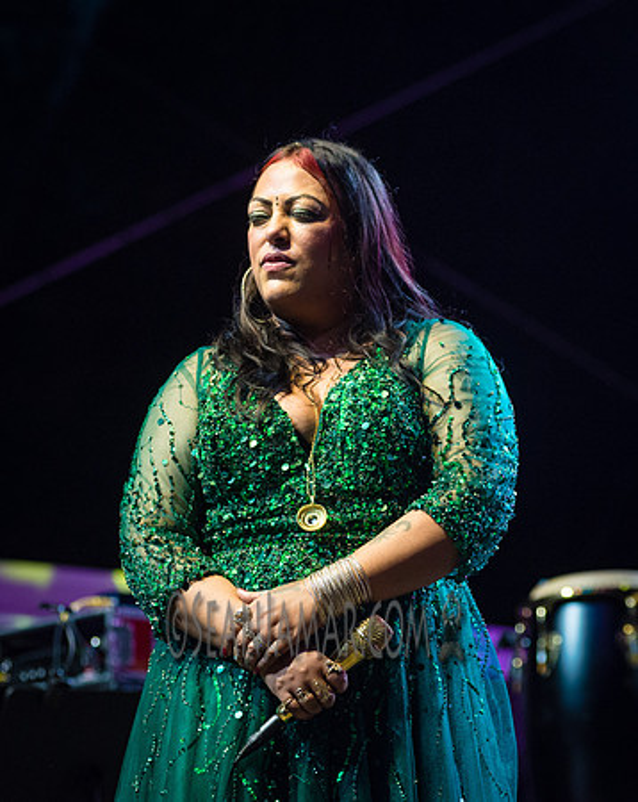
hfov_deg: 9.8
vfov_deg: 12.2
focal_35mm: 158
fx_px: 3739
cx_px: 337
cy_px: 401
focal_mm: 112
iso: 2500
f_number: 4
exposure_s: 1/500
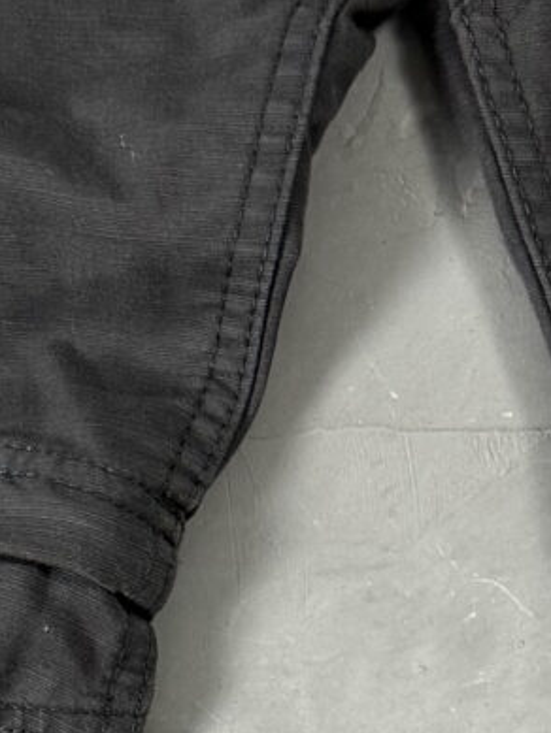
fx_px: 3351
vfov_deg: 11.5
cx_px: 374
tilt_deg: -86.3
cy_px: 1357
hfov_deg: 9.4
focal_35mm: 158
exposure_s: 1/60
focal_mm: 6.76
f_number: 1.78
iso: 160
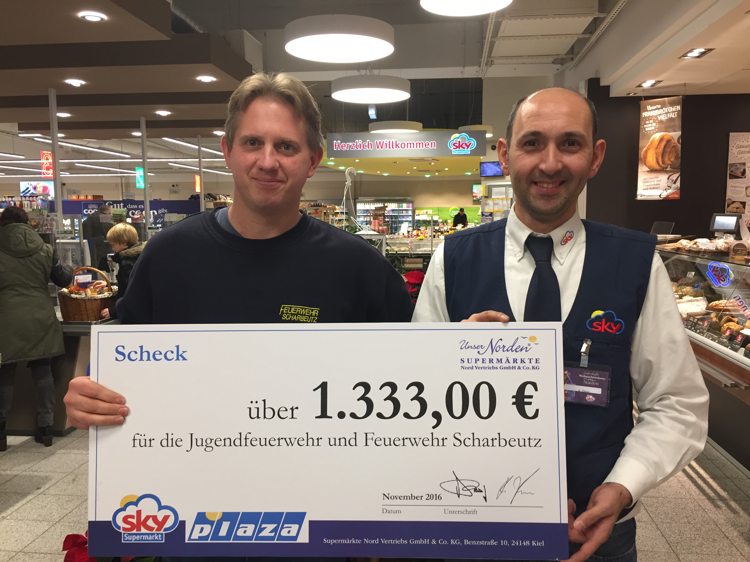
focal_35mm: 29
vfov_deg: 48.2
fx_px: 628
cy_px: 281
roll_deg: +0.6
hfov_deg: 61.7
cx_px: 375
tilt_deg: -5.1
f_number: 2.2
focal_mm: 4.15
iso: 64
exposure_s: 1/33
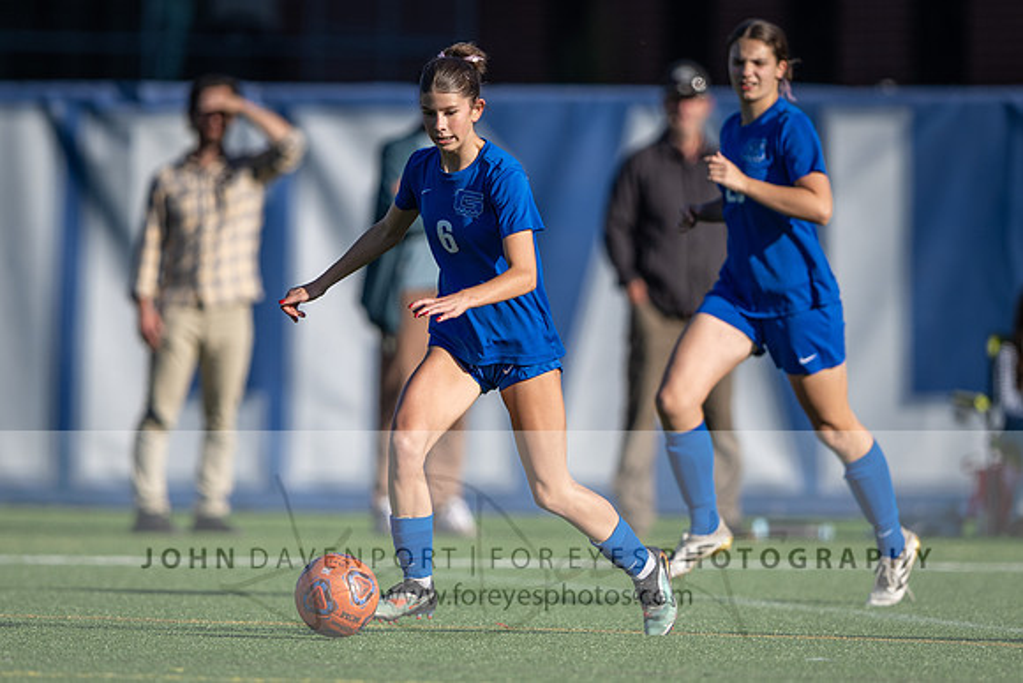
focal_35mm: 694
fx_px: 19724
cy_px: 357
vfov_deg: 2.0
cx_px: 512
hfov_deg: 3.0
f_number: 2.8
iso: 160
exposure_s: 1/2000
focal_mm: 400
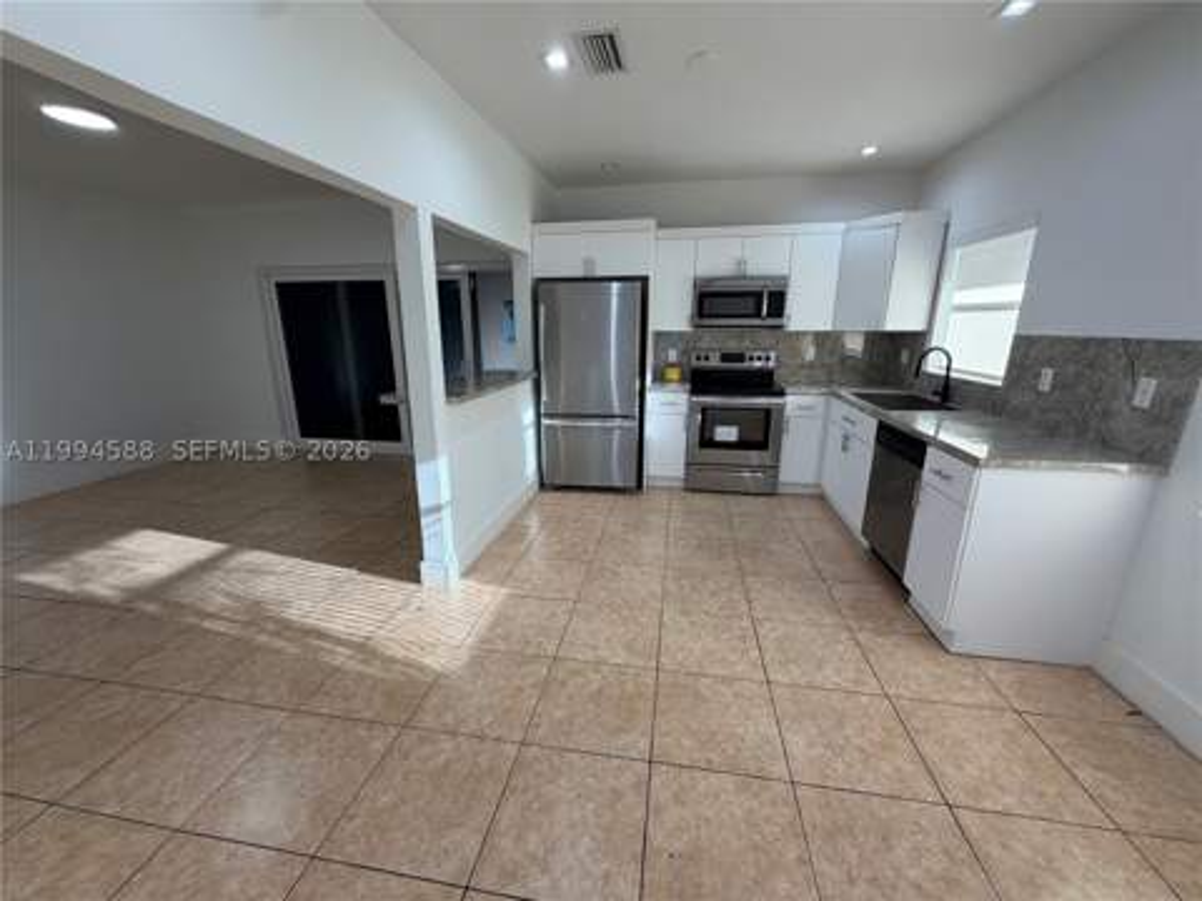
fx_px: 486
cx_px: 601
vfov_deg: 85.7
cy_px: 450
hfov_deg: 102.1
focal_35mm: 14
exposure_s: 1/120
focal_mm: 2.22
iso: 125
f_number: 2.2
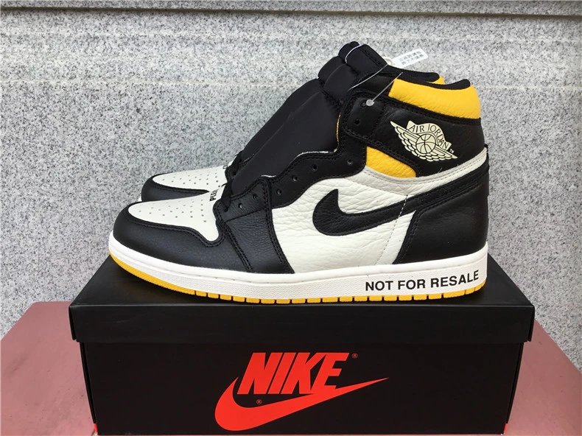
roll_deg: -0.4
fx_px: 521
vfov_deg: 45.4
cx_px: 291
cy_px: 218
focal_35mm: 31
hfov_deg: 58.4
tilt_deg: -20.3
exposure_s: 1/154
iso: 25
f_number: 2.4
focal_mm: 3.3
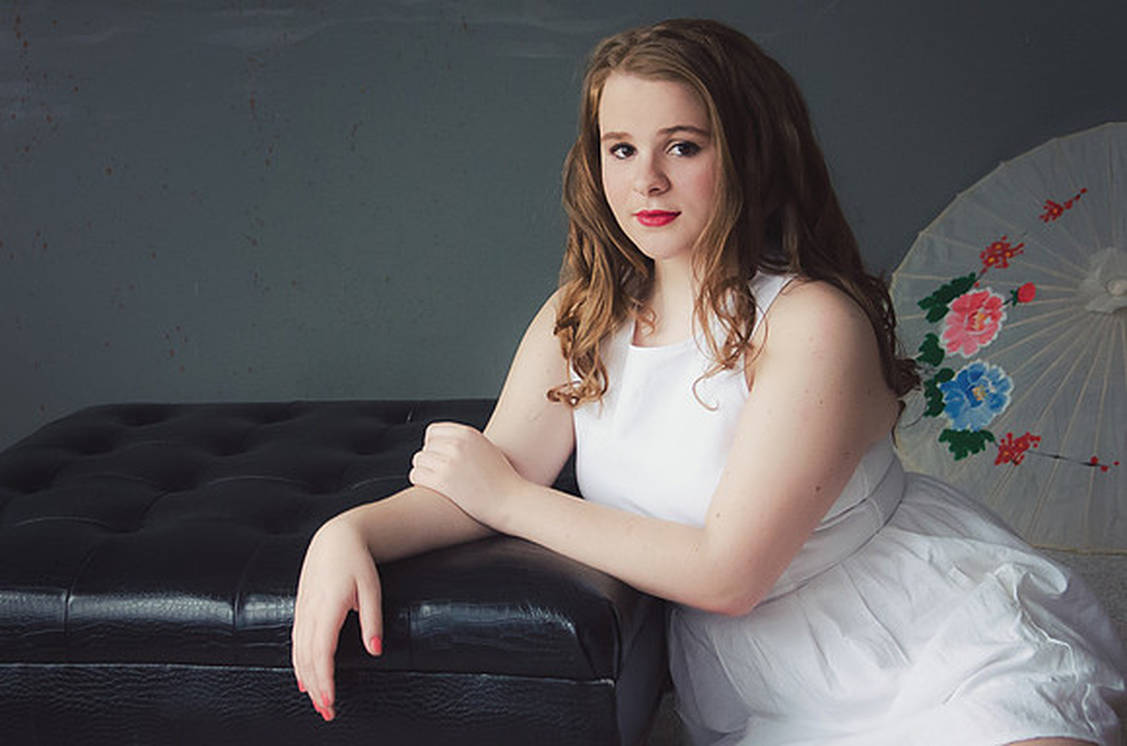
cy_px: 373
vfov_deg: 14.6
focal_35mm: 93
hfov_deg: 22.0
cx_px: 564
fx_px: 2905
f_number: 2.8
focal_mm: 62
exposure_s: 1/200
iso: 2500
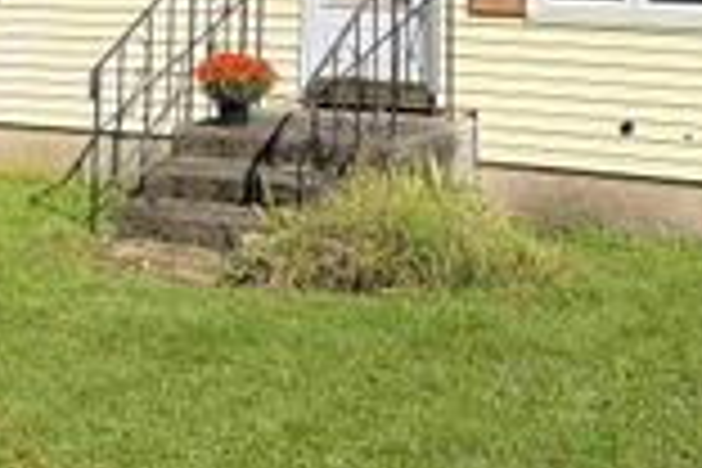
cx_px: 382
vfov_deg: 15.3
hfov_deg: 25.4
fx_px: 1560
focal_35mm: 80
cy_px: -308
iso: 80
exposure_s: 1/4975
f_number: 1.78
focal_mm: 6.76
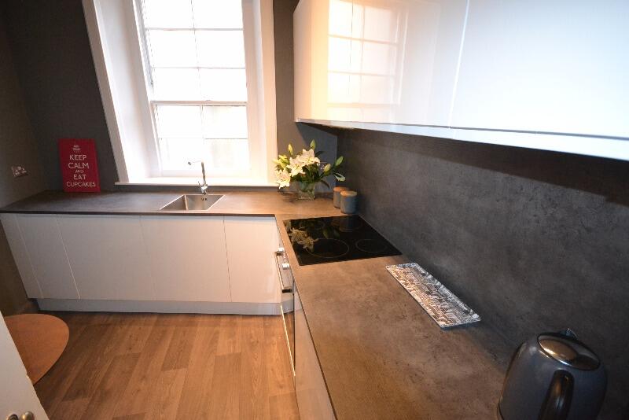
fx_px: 262
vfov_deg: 77.4
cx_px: 314
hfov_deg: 100.4
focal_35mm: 15
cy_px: 210
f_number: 4
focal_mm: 10
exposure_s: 1/60
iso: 2000
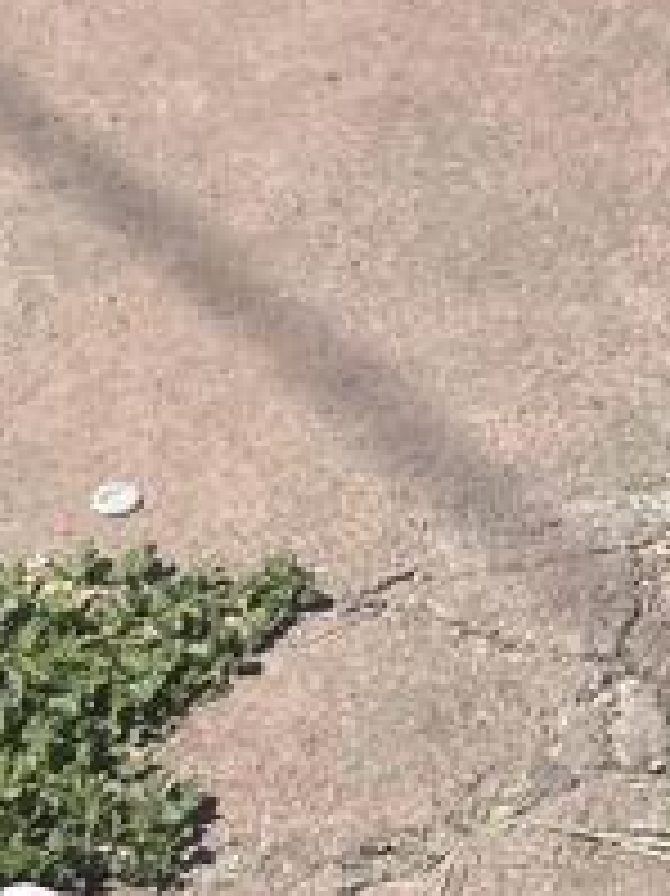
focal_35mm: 134
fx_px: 3462
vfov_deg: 12.3
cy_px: -1108
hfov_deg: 10.3
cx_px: 1277
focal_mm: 4.2
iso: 32
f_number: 1.6
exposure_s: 1/3731
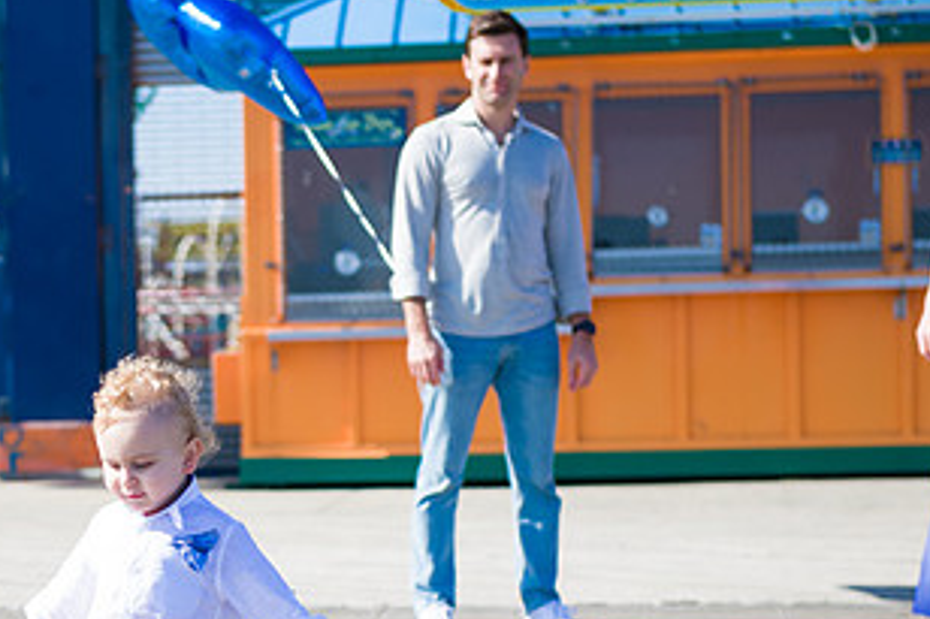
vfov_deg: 10.3
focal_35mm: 132
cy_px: 542
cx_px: 106
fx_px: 3408
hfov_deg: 15.4
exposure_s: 1/1600
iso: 200
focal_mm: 70
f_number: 5
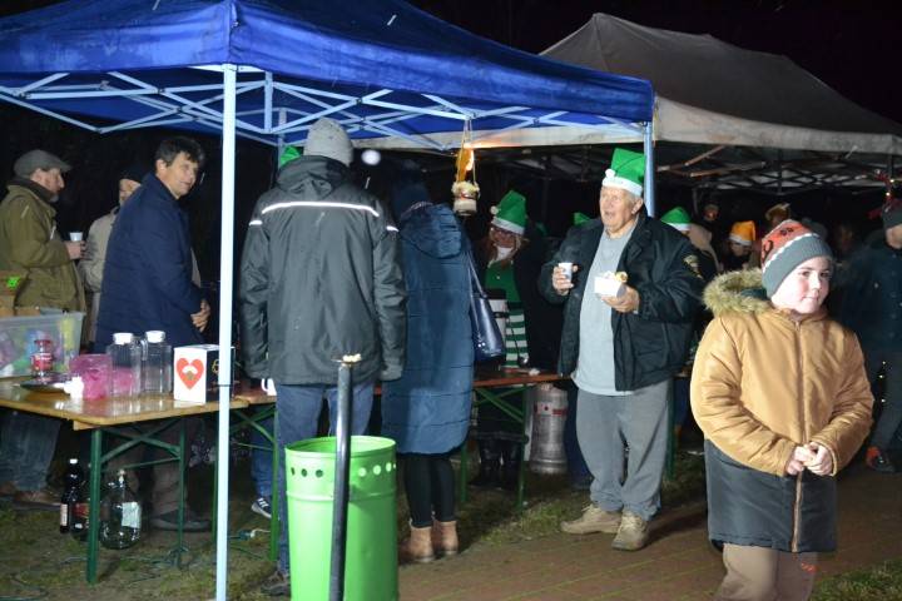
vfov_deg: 25.8
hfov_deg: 37.9
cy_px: 300
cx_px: 451
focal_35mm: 52
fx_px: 1315
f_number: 4.5
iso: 2800
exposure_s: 1/60
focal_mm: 35
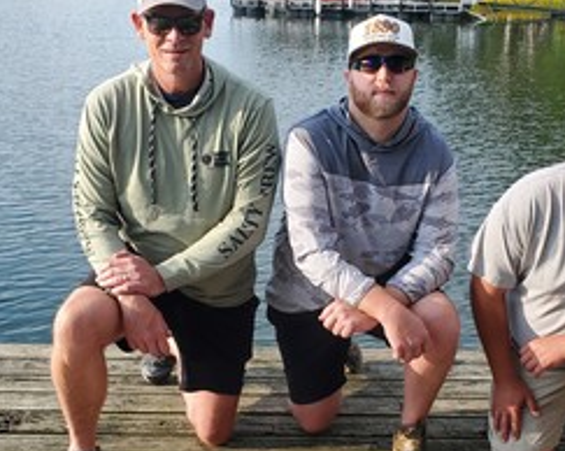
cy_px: 346
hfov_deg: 36.6
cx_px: 321
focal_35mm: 51
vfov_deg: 29.1
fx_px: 852
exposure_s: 1/596
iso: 50
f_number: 2.4
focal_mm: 4.3
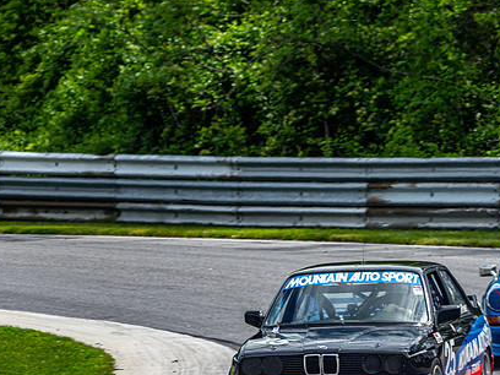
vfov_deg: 1.7
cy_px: 260
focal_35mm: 854
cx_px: 322
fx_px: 12335
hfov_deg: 2.3
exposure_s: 1/250
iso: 64
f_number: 8
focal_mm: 300
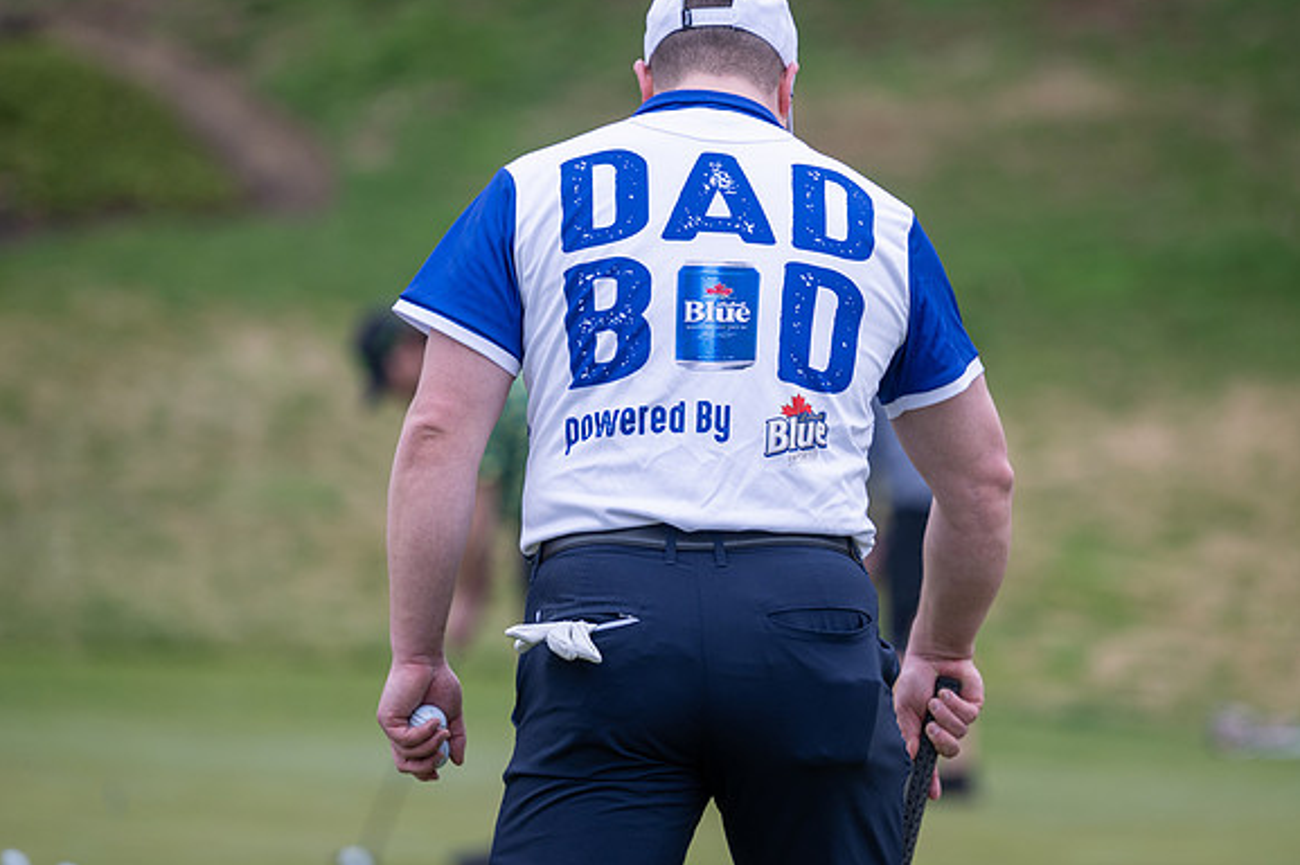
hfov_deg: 8.4
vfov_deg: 5.6
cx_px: 701
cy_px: 413
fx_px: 8878
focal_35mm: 246
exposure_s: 1/400
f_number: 2.8
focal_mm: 165
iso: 110
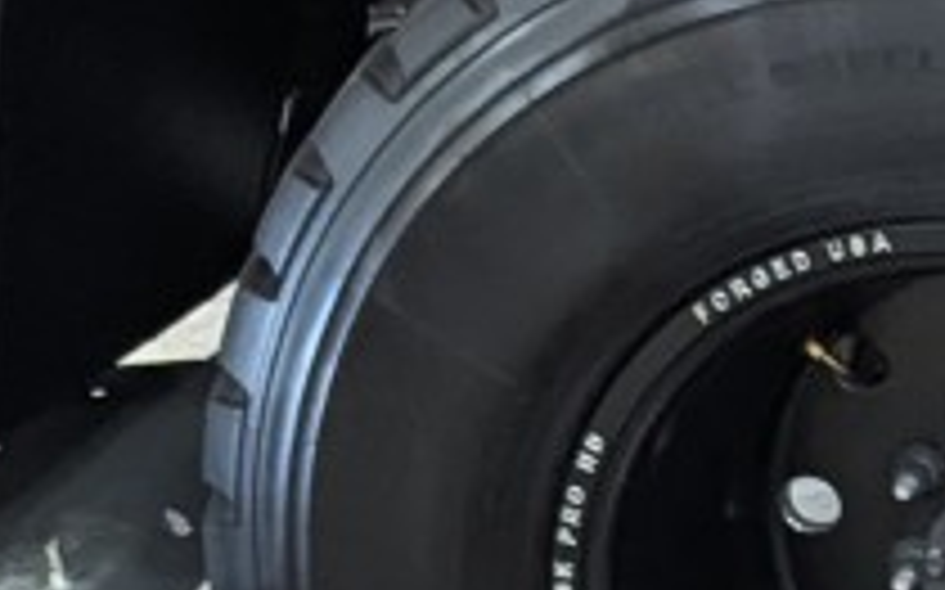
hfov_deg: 10.7
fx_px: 4350
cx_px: 2216
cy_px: 847
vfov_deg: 7.6
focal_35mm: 169
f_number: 1.85
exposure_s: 1/257
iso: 752
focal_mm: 6.81
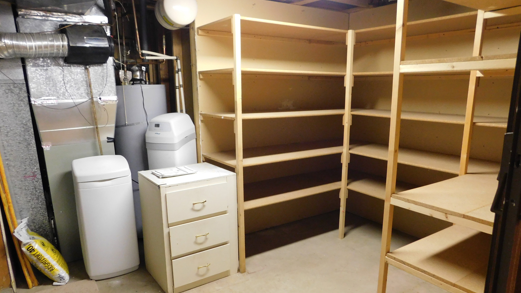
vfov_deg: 44.2
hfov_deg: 71.9
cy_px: 172
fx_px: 359
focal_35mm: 26
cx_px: 266
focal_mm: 4
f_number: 3
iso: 400
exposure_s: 1/20
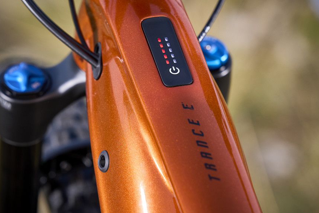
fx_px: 2489
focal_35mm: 281
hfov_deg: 7.3
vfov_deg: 4.9
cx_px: 145
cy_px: 72
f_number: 5
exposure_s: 1/125
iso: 160
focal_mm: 200
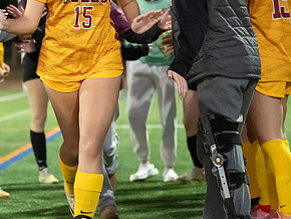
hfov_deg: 9.3
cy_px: 42
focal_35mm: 212
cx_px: 42
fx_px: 1784
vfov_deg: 7.0
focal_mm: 82
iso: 16000
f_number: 2.8
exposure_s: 1/640
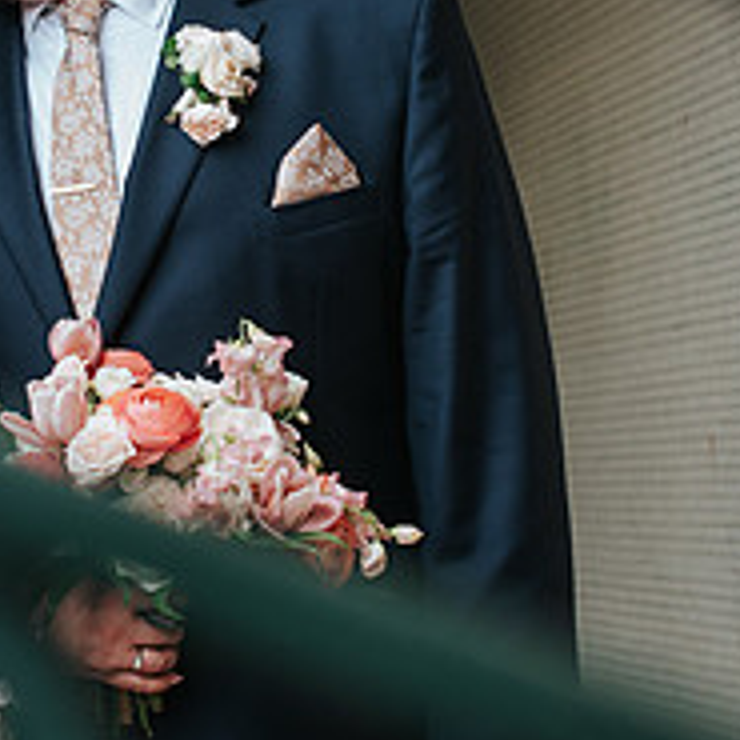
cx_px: 144
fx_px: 3749
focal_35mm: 155
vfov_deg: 11.2
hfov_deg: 11.2
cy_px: 125
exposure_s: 1/320
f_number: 4
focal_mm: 50
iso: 500
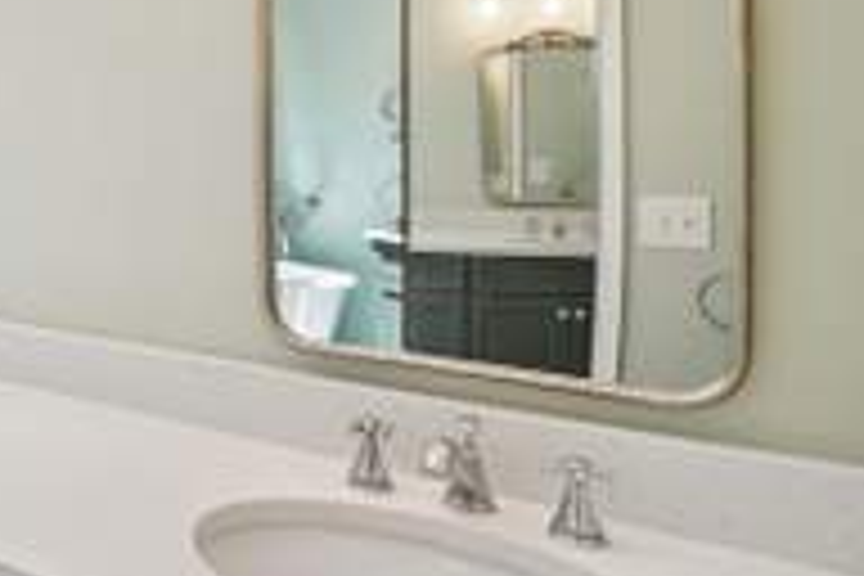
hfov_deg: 41.8
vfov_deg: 36.9
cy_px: 142
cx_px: -108
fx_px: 840
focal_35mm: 35
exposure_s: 1/45
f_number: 8
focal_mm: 14
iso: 100
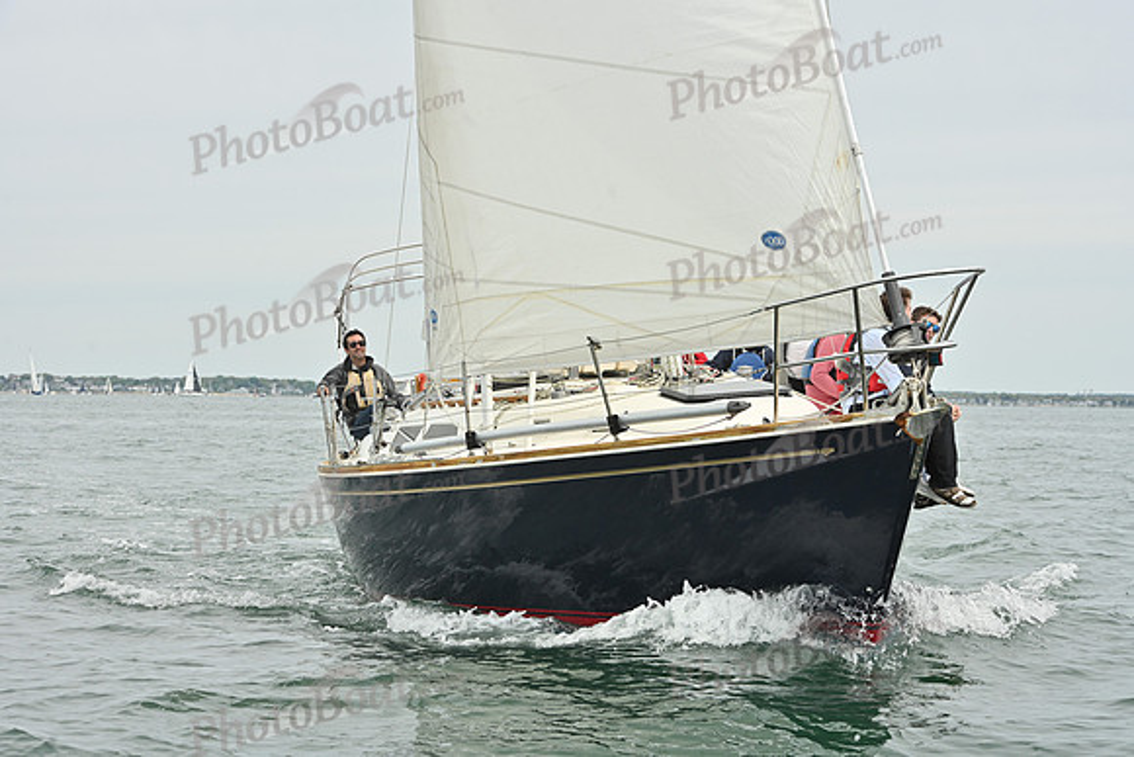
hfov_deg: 22.1
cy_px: 378
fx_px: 2899
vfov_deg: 14.9
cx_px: 567
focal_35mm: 92
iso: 320
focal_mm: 92
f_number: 10
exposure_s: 1/800
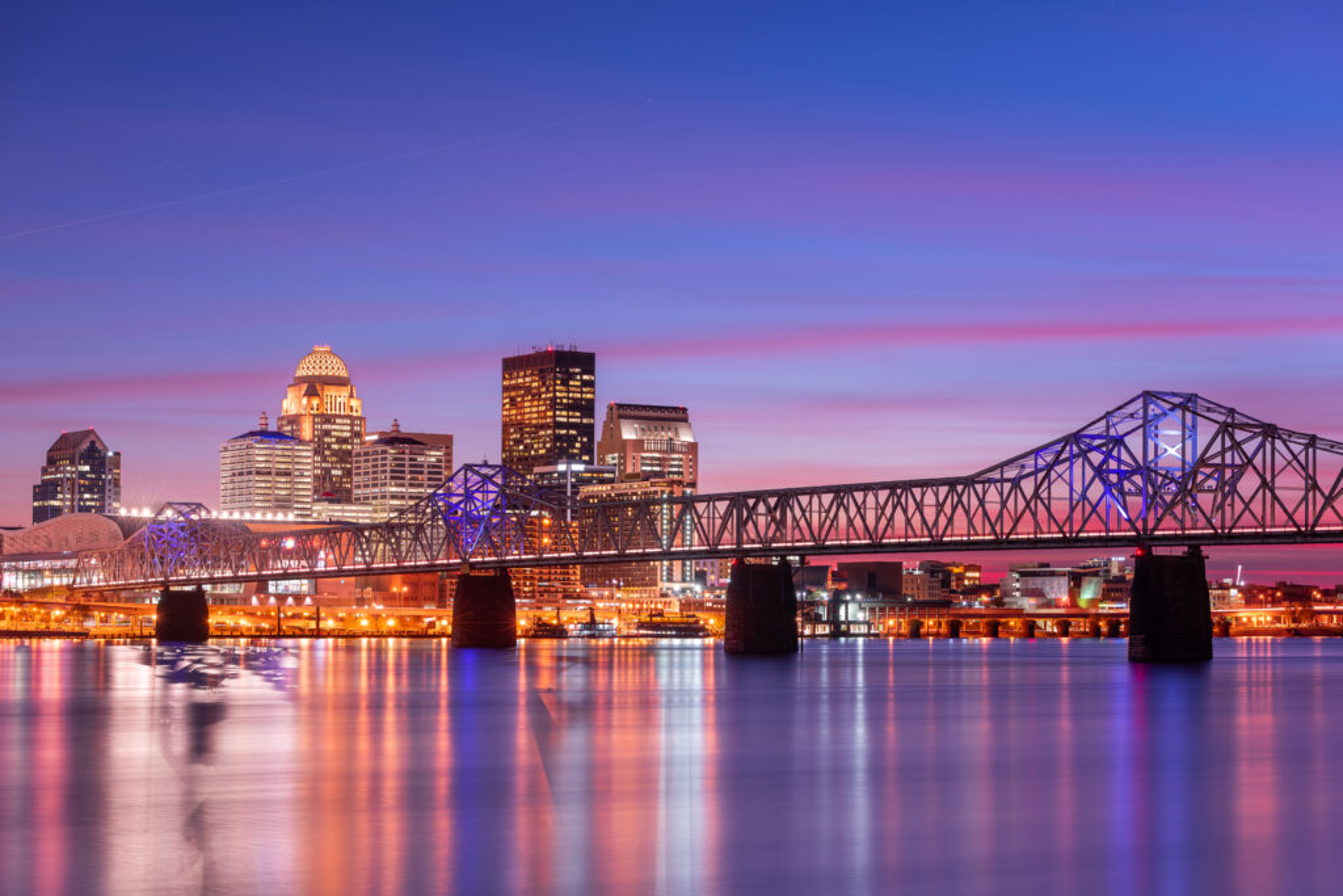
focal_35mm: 70
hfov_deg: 28.8
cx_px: 672
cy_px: 448
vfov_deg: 19.5
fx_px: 2612
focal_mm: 70
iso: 64
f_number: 8
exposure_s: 10
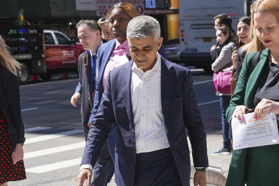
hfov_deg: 20.4
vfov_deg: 13.7
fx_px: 775
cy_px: 93
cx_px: 140
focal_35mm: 100
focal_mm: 100
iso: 400
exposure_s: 1/400
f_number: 10
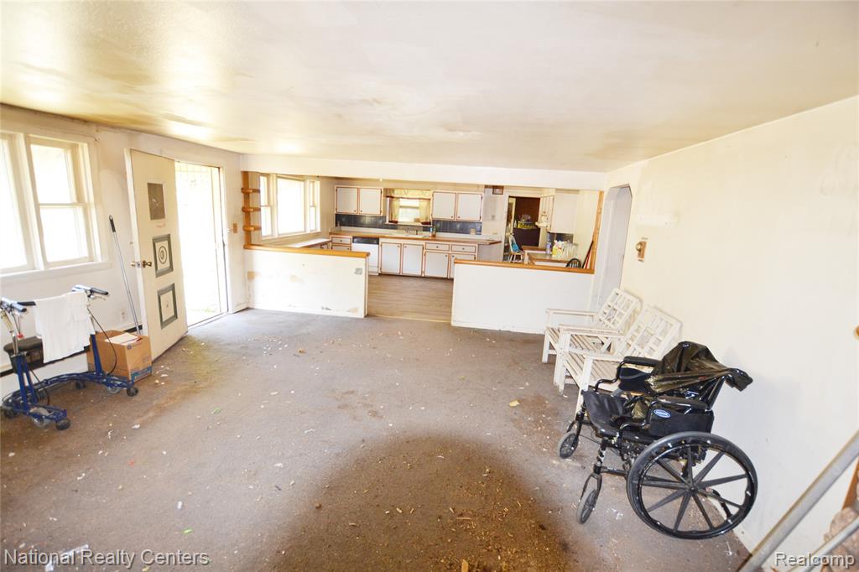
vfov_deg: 77.3
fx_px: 358
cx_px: 430
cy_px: 286
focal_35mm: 15
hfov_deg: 100.4
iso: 400
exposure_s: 1/80
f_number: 4
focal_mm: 10
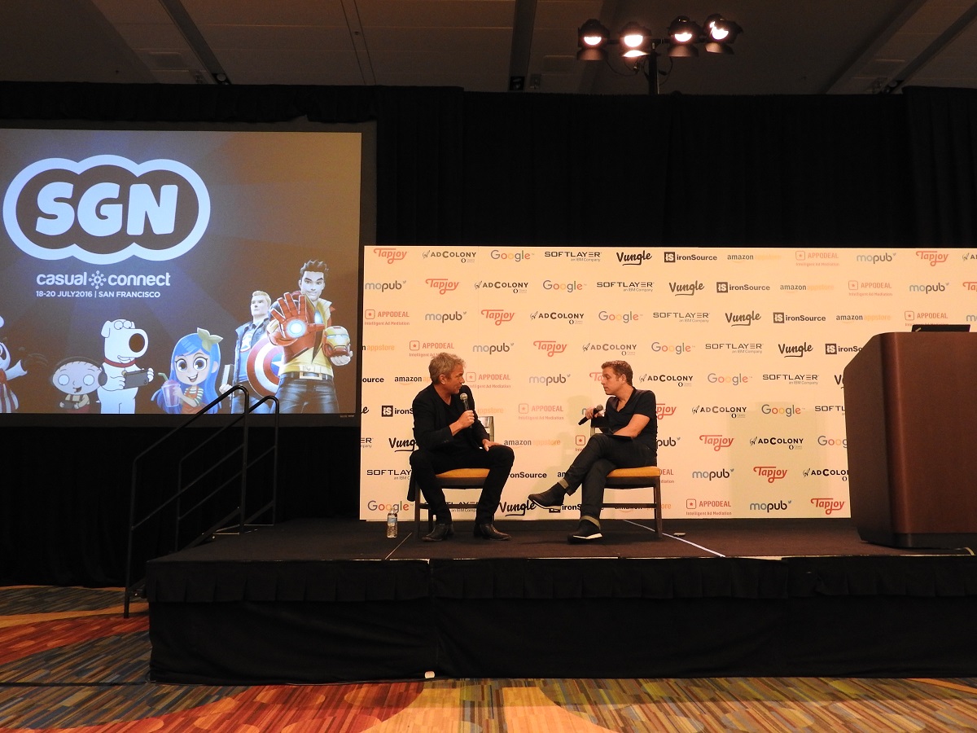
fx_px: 847
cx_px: 488
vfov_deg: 46.8
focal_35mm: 30
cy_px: 366
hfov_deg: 60.0
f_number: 3.5
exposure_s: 1/20
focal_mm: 5.4
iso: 400
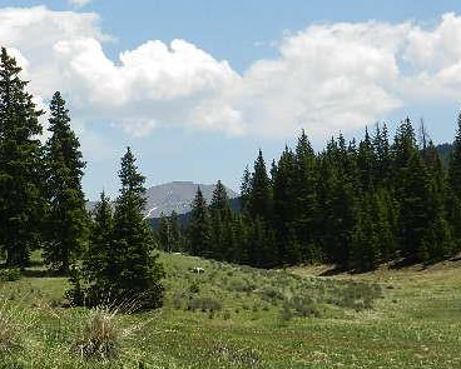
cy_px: 209
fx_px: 1065
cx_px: 143
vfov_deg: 19.7
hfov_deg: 24.3
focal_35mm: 78
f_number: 5
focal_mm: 8.1
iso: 160
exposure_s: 1/800
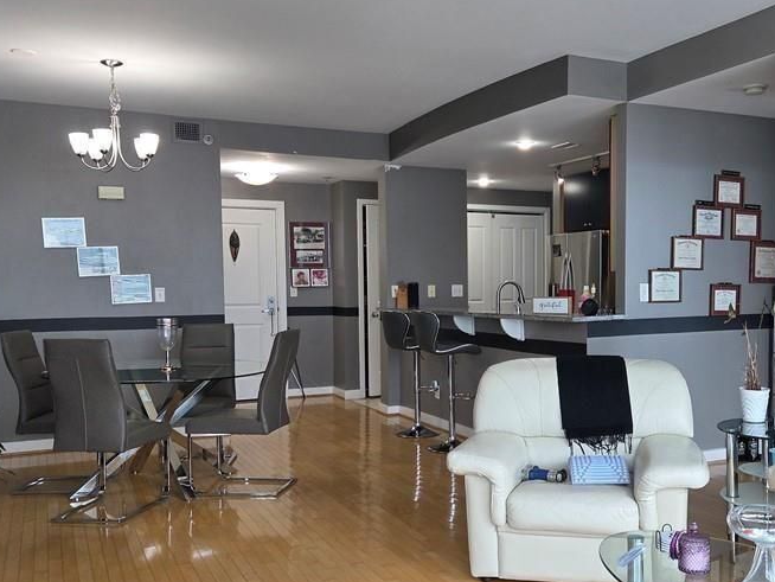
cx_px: 478
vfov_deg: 39.6
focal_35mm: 36
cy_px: 333
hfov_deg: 50.9
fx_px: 806
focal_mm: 5.4
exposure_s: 1/120
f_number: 1.8
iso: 100
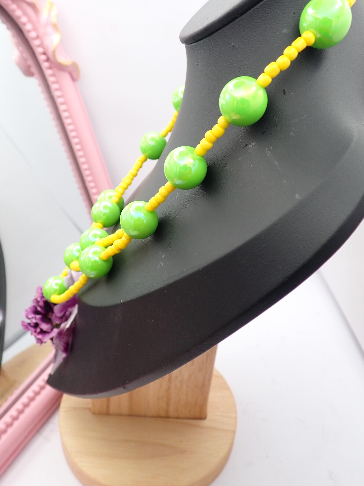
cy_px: 243
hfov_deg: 44.2
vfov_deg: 56.8
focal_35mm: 32
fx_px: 449
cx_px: 182
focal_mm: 5.79
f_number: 2.4
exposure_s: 1/100
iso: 200
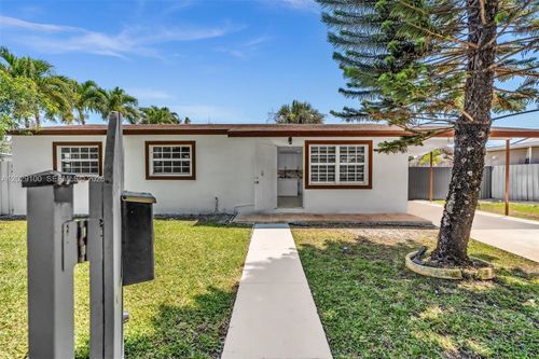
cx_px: 270
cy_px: 180
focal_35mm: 16
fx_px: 239
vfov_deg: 73.7
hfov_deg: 96.8
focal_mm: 16
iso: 200
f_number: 8
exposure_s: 1/400
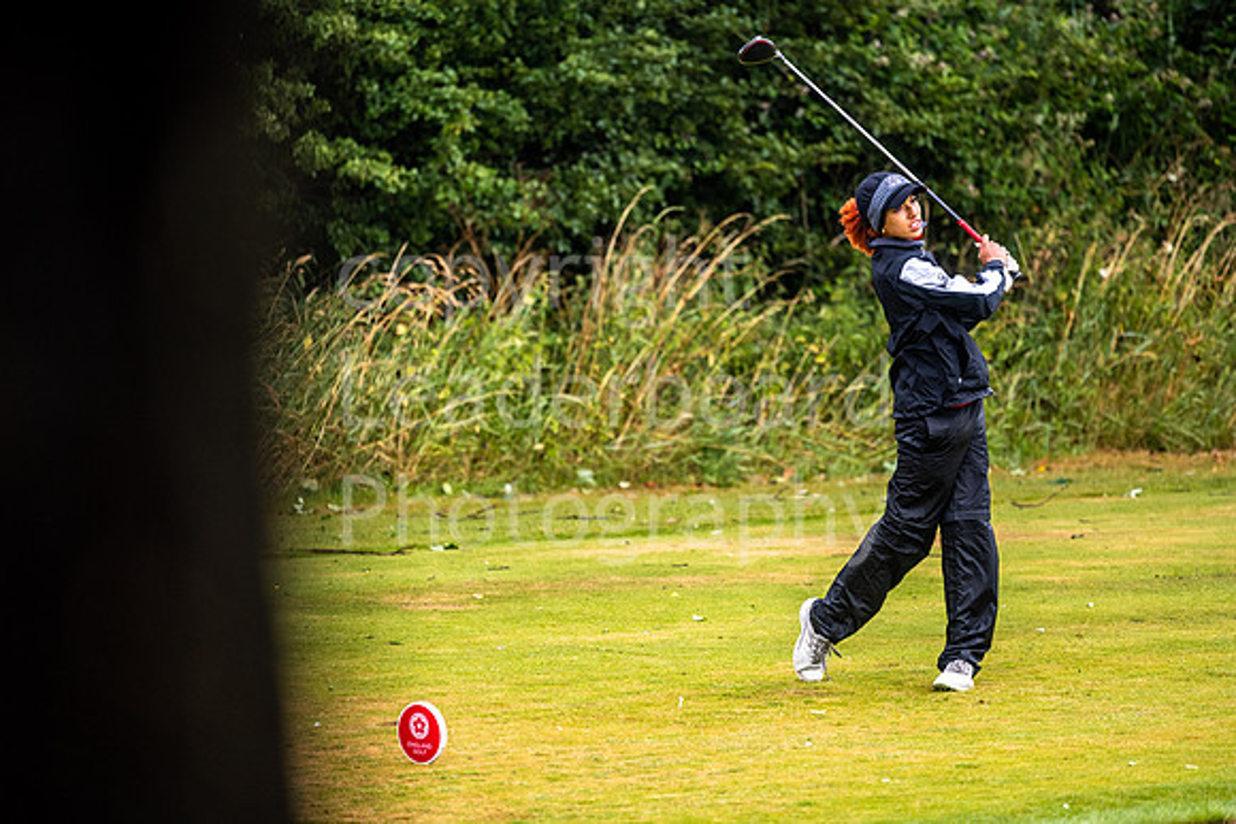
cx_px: 618
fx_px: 10302
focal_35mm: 300
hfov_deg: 6.9
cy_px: 412
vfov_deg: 4.6
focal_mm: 300
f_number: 4.5
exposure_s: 1/800
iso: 320
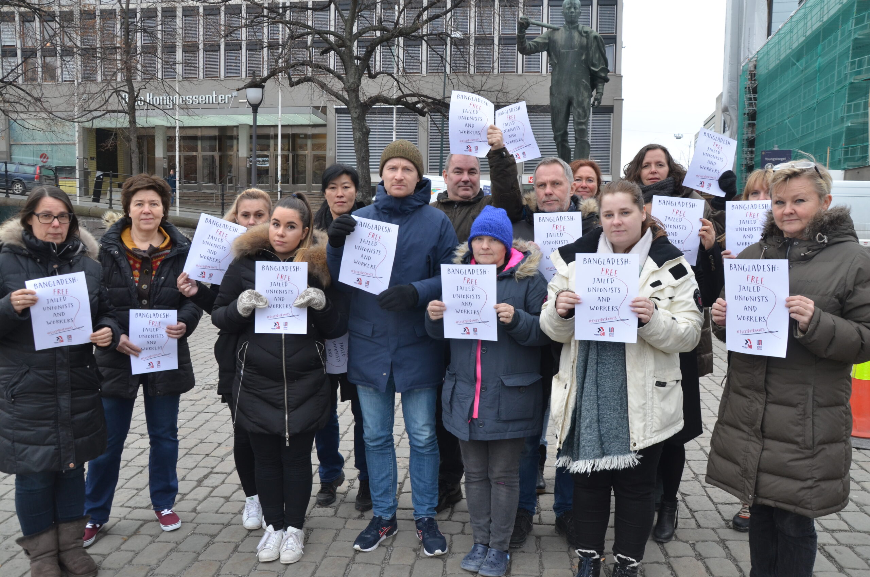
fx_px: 651
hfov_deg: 67.5
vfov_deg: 47.7
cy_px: 288
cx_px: 435
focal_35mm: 27
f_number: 6.3
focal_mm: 18
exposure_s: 1/160
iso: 500
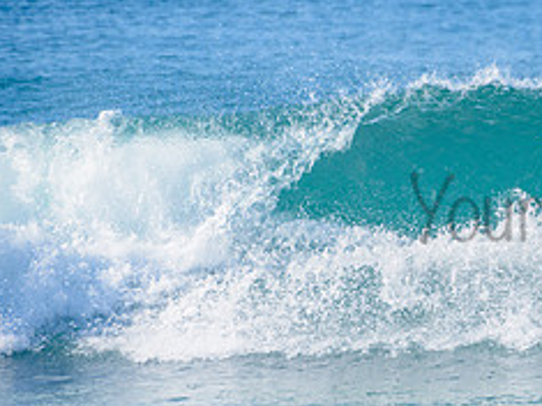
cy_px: 188
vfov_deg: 1.2
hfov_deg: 1.7
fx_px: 18795
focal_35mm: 1201
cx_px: 648
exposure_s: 1/2000
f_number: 5.6
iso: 220
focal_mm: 500
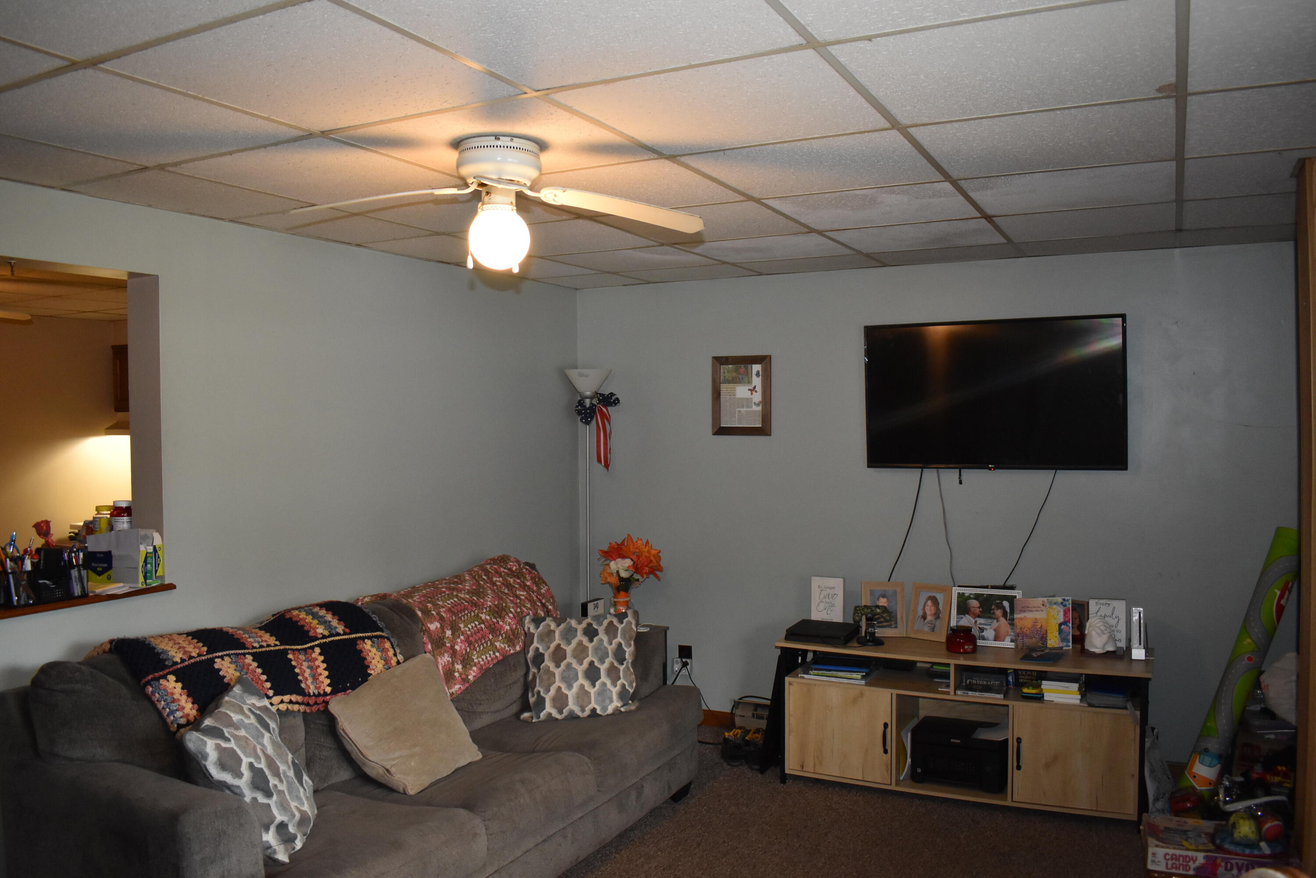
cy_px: 439
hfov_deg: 67.4
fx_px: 987
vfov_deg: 47.9
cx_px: 658
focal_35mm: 27
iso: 1600
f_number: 4
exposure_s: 1/125
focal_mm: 18
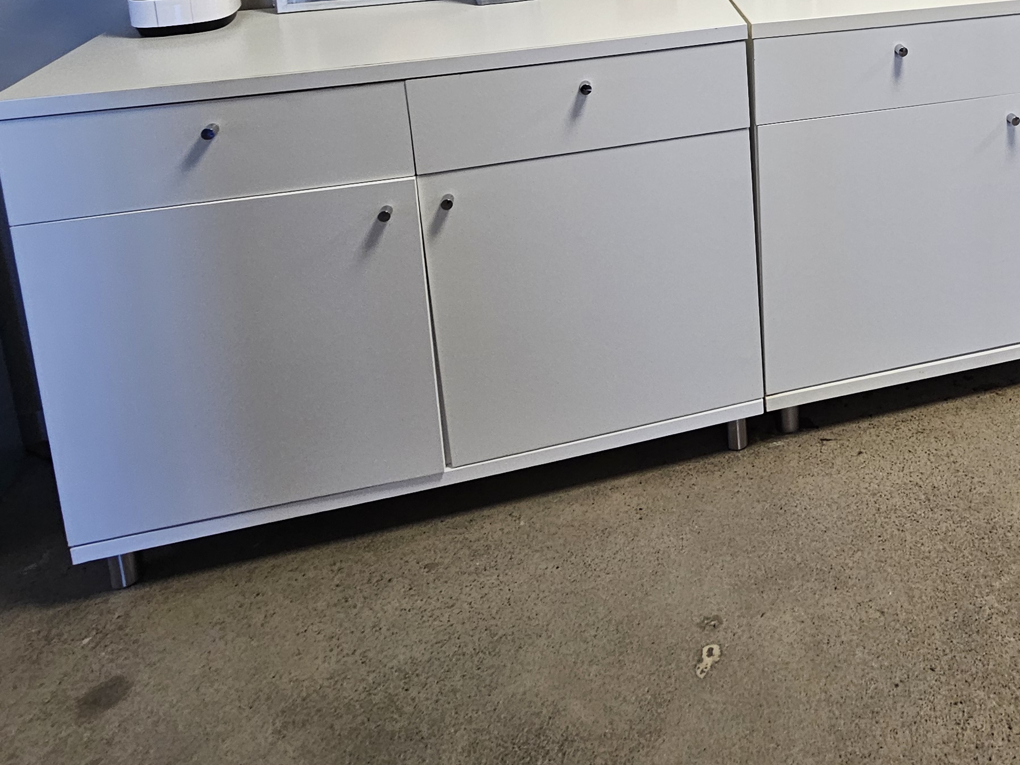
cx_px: 836
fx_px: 855
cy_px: -74
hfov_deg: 56.5
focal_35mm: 29
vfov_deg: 39.5
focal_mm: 2.2
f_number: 2.2
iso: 200
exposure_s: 1/50
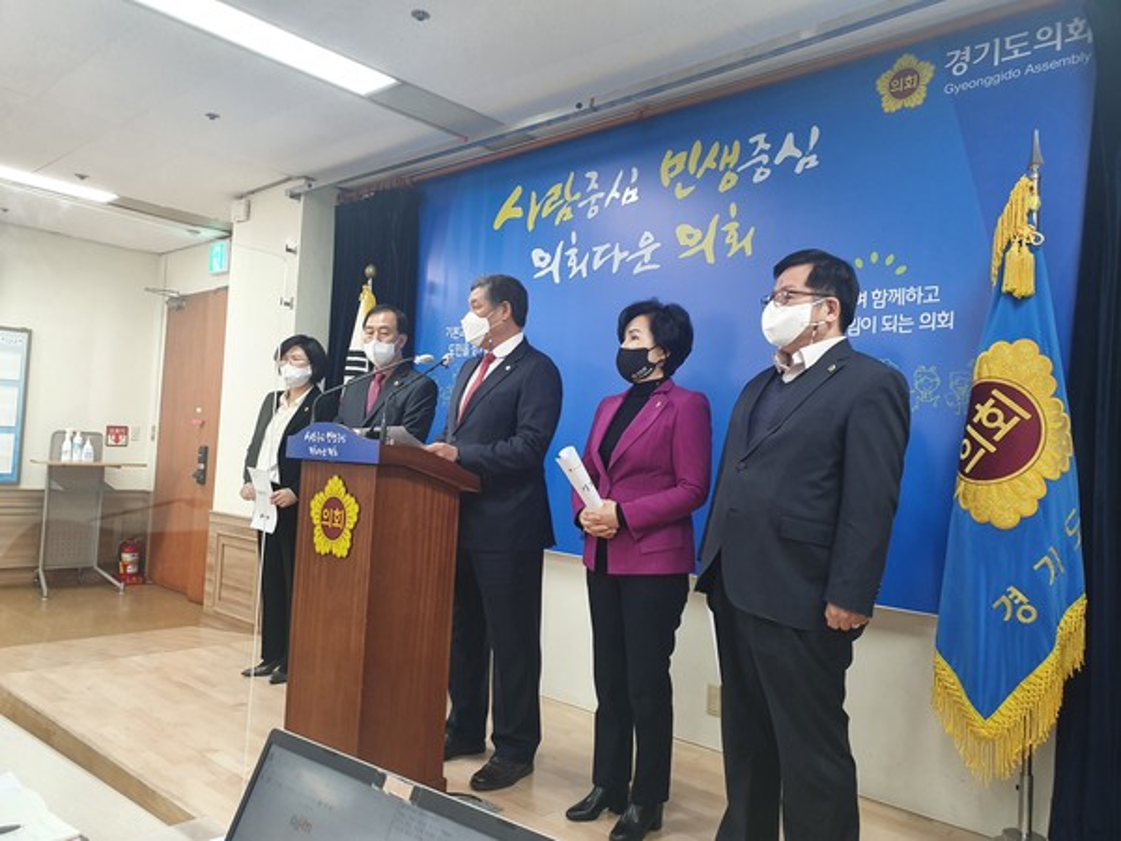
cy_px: 420
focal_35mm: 26
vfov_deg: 53.1
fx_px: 842
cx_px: 560
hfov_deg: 67.3
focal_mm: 4.32
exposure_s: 1/40
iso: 200
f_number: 2.4
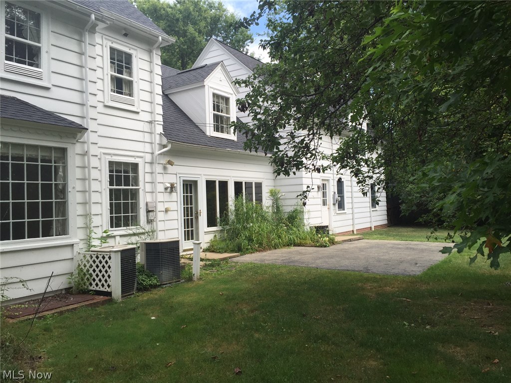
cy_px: 192
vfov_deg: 48.2
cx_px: 256
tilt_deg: +1.5
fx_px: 428
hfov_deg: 61.7
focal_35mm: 29
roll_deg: +1.0
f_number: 2.2
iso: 32
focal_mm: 4.15
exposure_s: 1/920
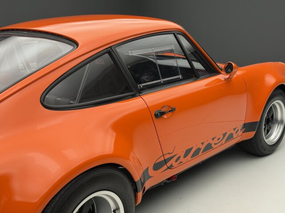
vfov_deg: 30.3
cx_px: 142
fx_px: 395
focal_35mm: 48
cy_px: 106
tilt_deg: -15.4
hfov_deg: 39.7
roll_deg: +1.1
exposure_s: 1/49
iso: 64
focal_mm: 6.76
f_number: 1.78
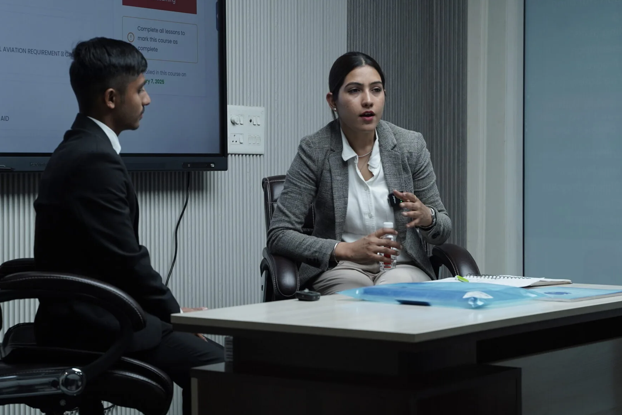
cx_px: 252
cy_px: 197
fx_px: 1365
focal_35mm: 79
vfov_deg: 17.3
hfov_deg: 25.6
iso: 400
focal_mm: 54
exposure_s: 1/125
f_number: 5
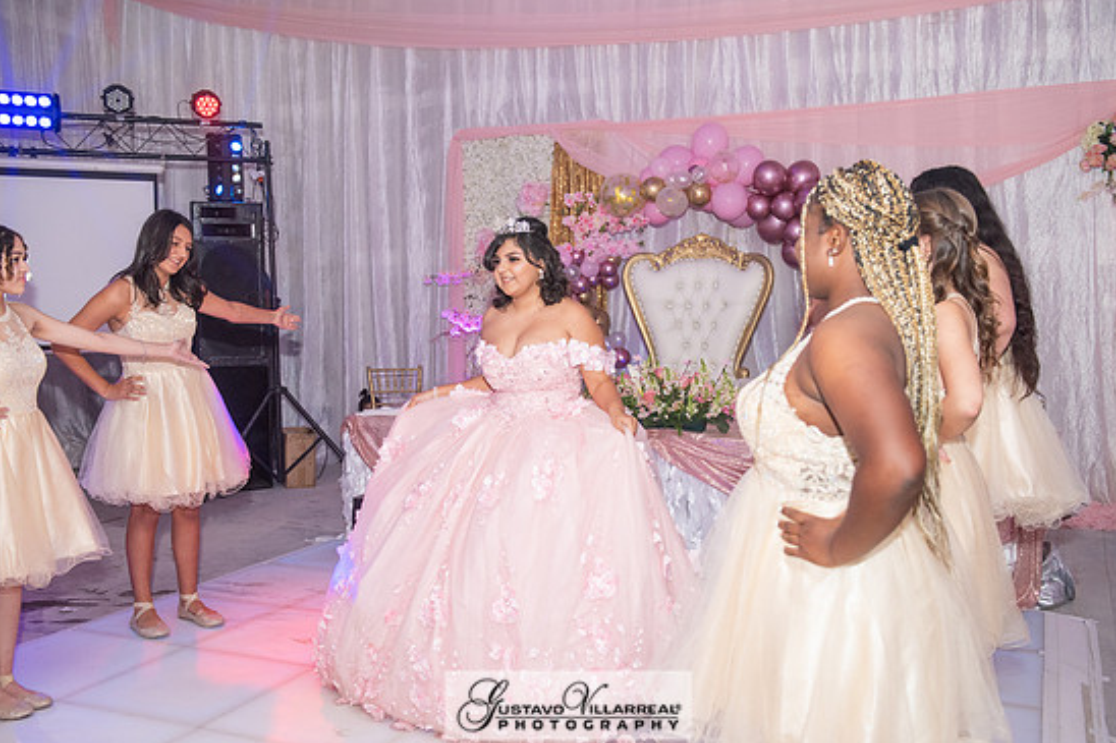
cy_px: 390
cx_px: 568
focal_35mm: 36
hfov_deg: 53.1
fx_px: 1116
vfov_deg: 36.8
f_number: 4
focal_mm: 34
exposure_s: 1/160
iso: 1250
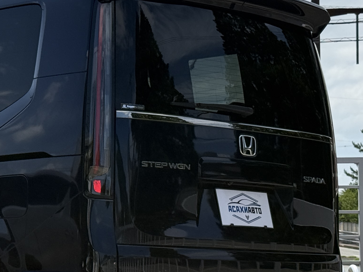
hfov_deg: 15.4
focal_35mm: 126
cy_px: 170
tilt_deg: +3.8
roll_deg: +0.3
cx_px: 2
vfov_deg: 11.8
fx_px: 1321
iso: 80
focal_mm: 6.76
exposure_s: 1/8772
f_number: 1.78
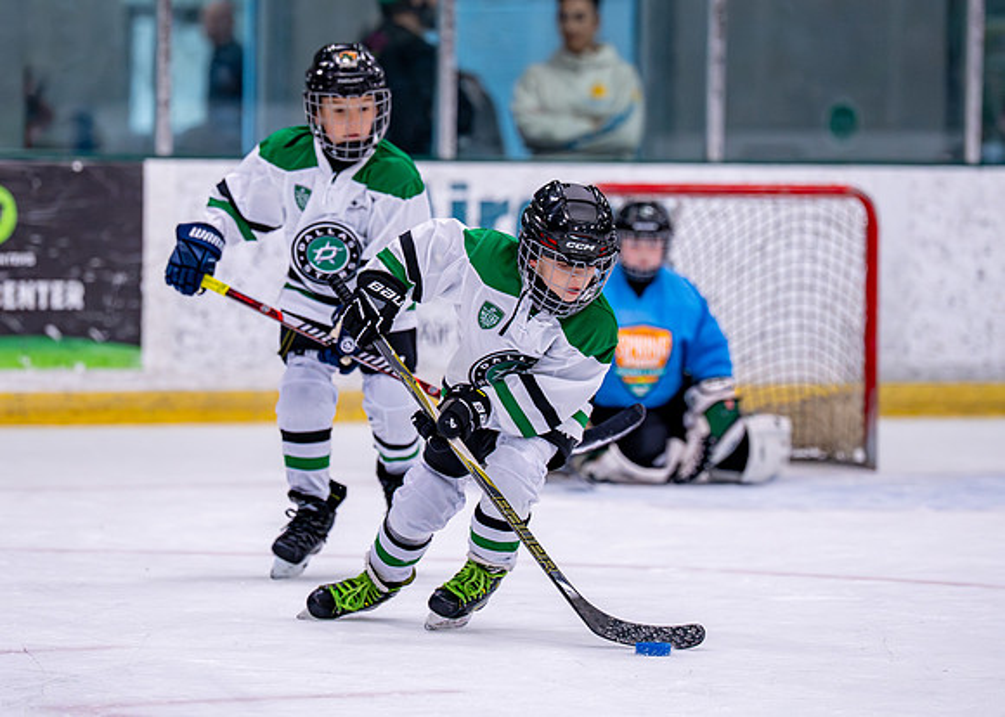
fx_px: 6767
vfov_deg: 6.1
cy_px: 315
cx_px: 454
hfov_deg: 8.5
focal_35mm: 237
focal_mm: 156
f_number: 2.8
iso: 2500
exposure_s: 1/1250
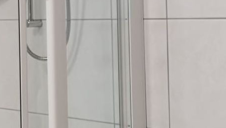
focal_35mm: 132
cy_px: 2
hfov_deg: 16.3
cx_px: 105
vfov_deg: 9.1
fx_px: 791
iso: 125
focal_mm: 3.95
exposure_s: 1/50
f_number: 1.6
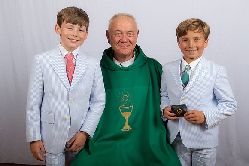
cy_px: 83
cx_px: 124
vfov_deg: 26.0
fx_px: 359
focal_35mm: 52
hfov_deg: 38.2
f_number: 8
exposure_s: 1/200
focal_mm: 52
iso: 320
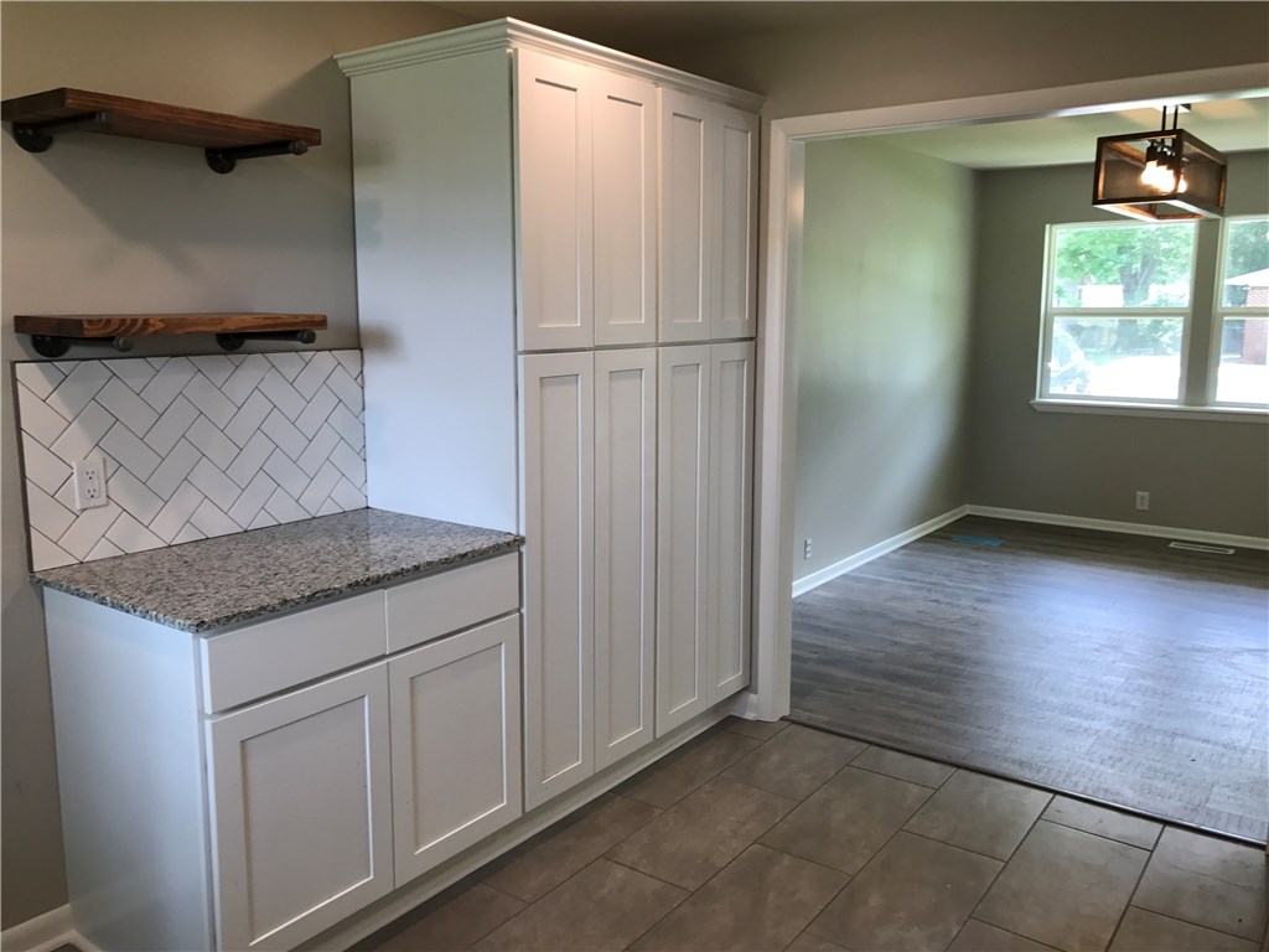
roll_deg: +0.1
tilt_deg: -8.7
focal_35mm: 28
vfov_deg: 49.7
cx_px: 634
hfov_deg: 63.4
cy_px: 476
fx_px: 1026
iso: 25
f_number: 1.8
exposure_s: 1/60
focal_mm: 3.99
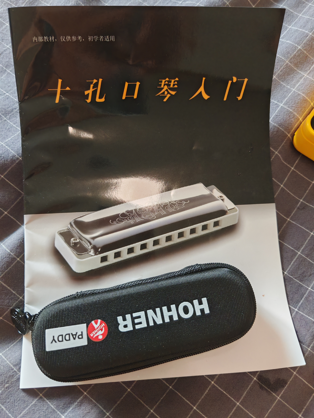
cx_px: 157
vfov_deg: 65.3
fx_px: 327
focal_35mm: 27
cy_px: 209
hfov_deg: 51.4
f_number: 1.9
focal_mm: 6.67
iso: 1250
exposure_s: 1/93
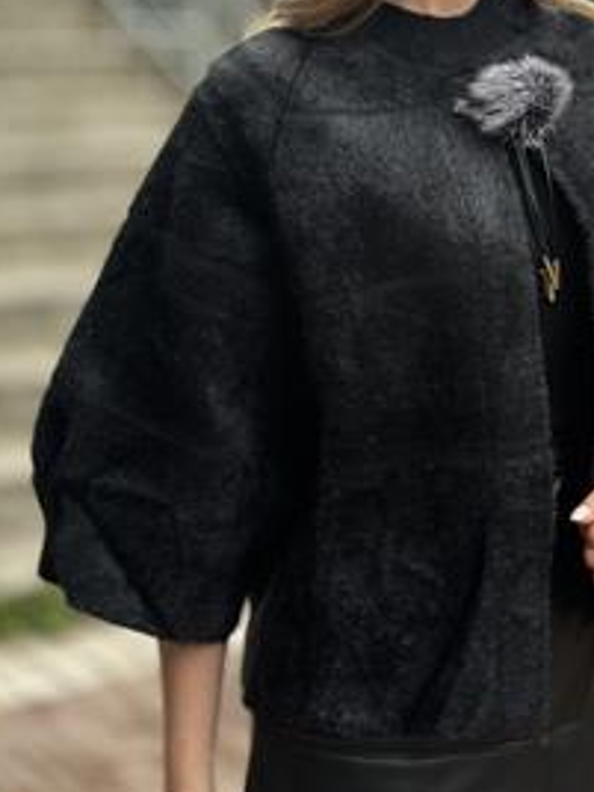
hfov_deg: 19.8
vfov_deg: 26.1
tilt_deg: -8.2
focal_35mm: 74
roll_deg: -0.2
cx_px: 396
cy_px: 214
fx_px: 1693
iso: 125
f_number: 1.78
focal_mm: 6.86
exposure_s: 1/172
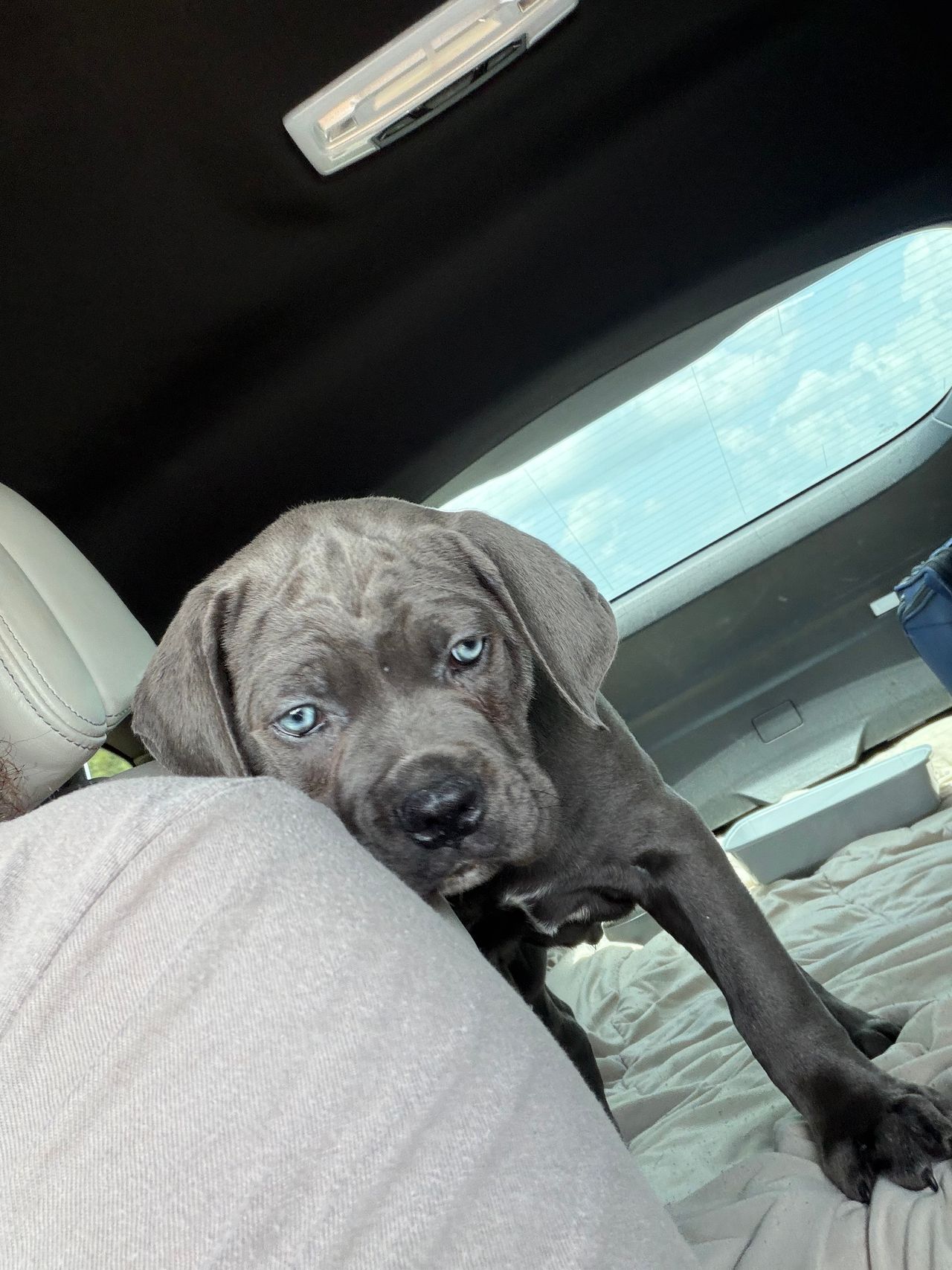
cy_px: 635
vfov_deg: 60.0
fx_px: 1100
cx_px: 476
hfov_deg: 46.8
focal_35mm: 30
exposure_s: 1/71
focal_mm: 2.71
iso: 80
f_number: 1.9
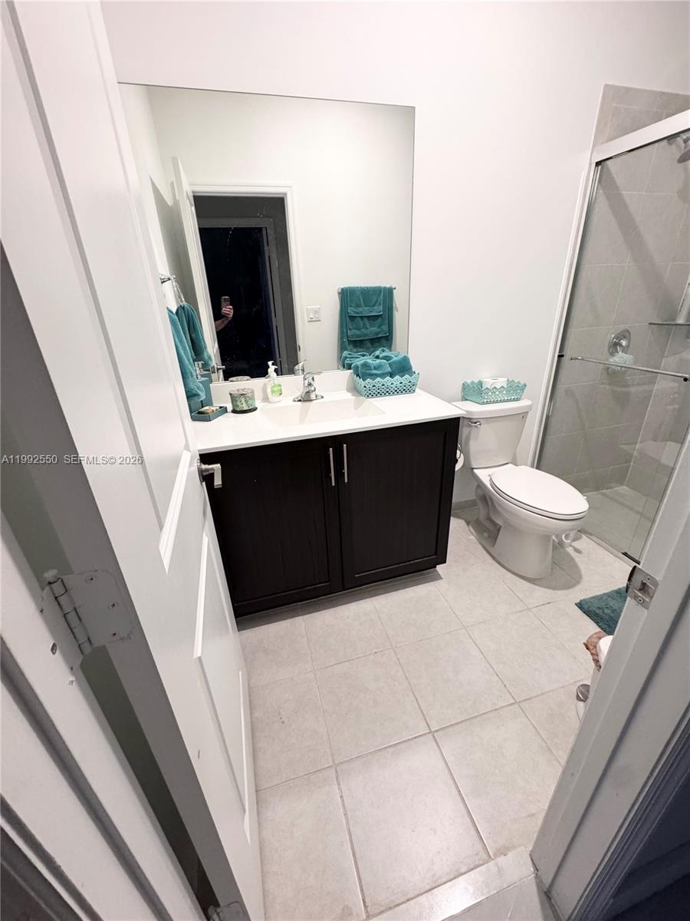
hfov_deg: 85.7
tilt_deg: -24.6
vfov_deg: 102.1
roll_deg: +3.0
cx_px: 345
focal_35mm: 14
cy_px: 460
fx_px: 372
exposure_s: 1/60
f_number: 2.2
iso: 400
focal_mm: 2.22
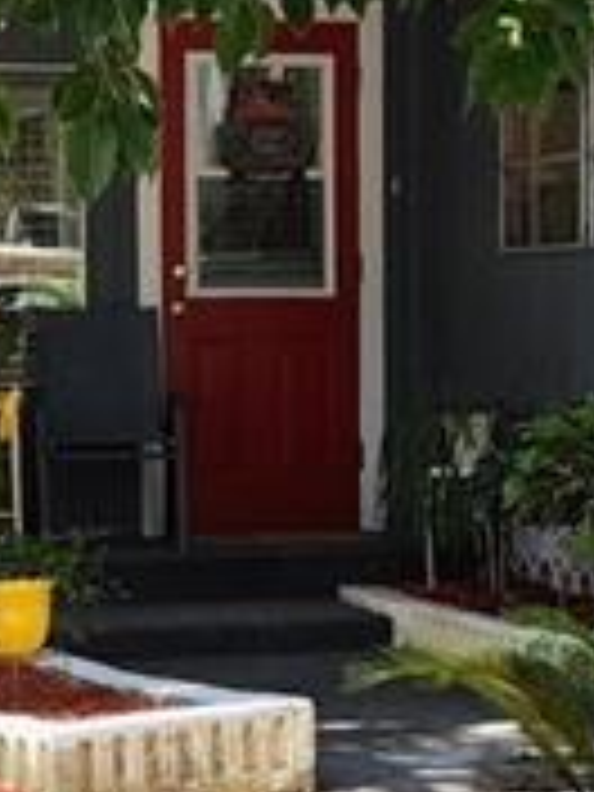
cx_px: 441
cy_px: 500
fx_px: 3592
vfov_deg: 12.6
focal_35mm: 157
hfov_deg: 9.4
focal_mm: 5.4
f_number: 1.8
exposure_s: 1/180
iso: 20
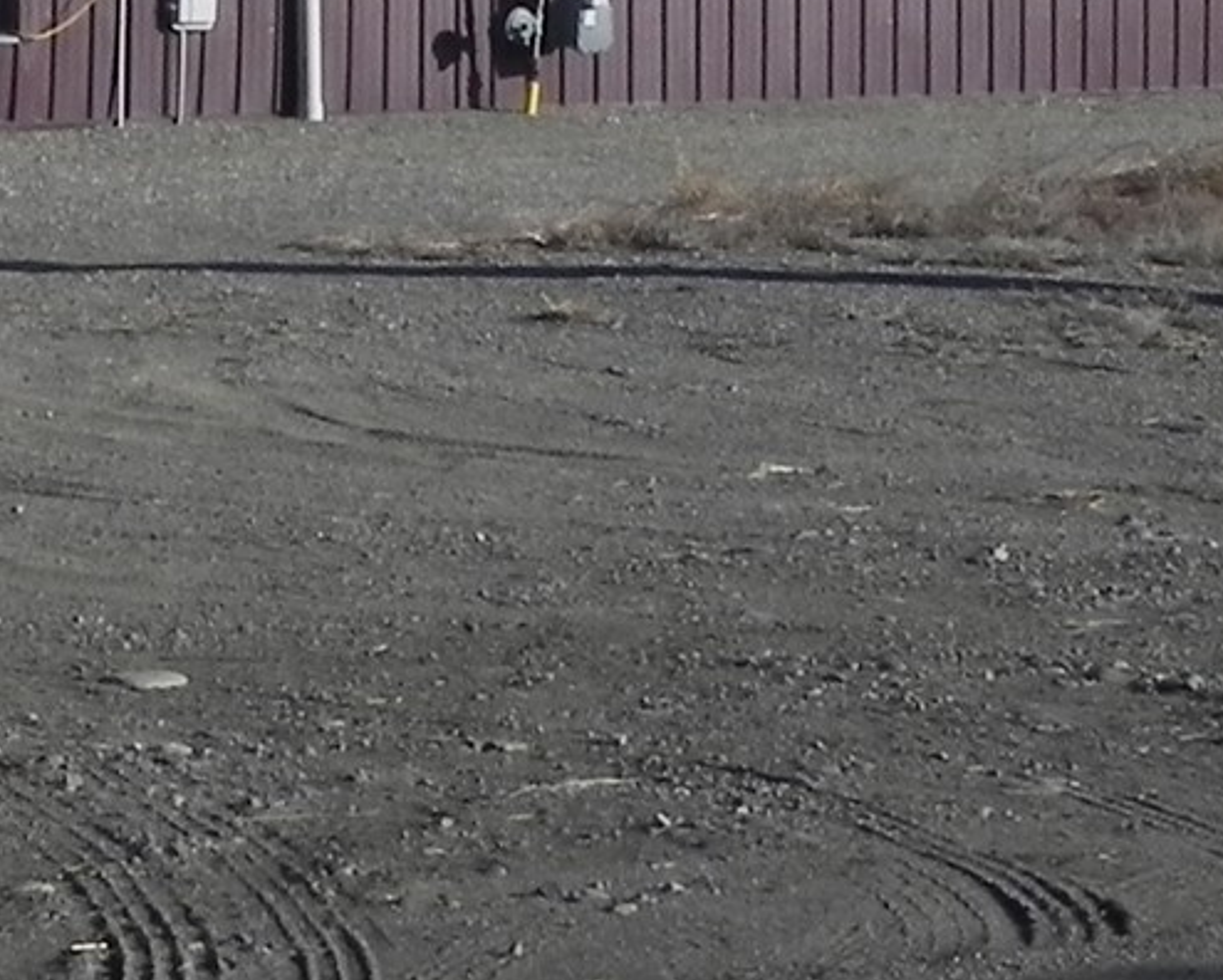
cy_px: -624
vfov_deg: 8.1
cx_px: -245
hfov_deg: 10.2
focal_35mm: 186
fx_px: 6738
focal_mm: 8.2
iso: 160
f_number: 8
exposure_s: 1/504
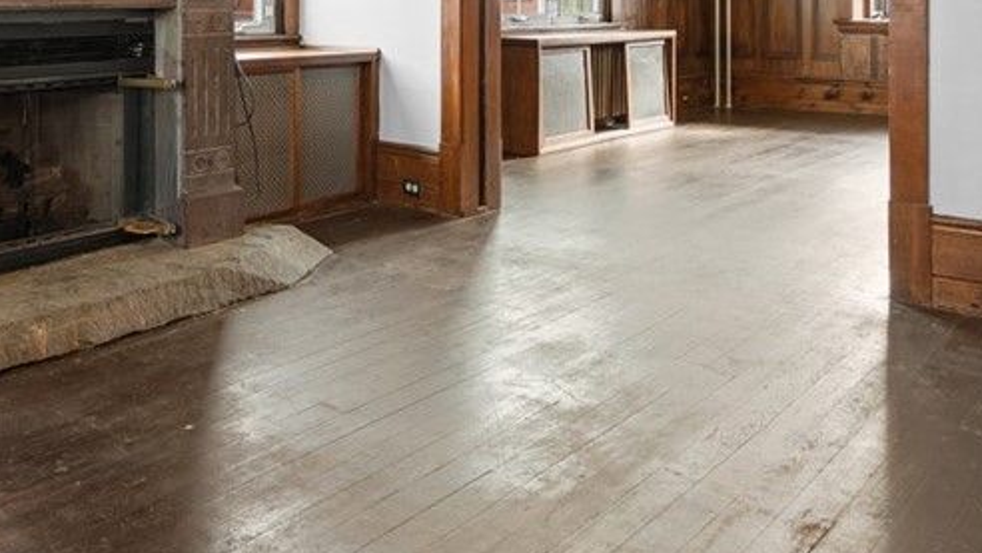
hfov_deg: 53.7
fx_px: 964
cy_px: 4
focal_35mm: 37
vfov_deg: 29.9
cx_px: 397
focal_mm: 16
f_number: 8
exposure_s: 1/2
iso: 400
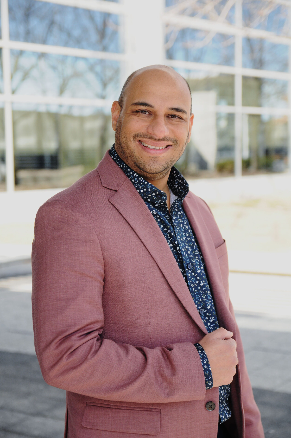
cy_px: 219
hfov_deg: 18.1
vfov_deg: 27.0
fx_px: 912
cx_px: 146
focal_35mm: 75
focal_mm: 50
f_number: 2.8
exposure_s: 1/800
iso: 500
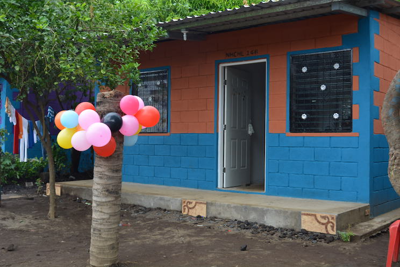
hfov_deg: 46.4
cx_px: 200
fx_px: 467
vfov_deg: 31.9
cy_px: 134
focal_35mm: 42
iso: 200
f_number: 5.6
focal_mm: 28
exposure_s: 1/125
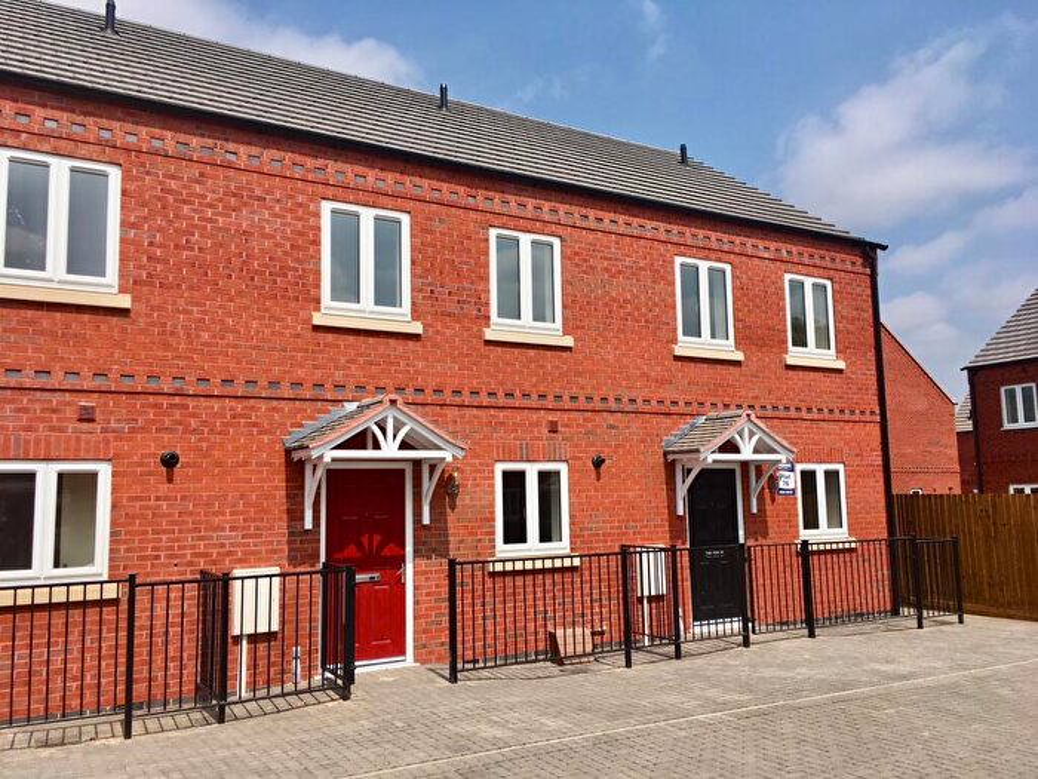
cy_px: 390
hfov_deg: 61.7
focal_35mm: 29
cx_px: 519
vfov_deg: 48.2
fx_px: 870
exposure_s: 1/2653
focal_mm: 4.15
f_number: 2.2
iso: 25
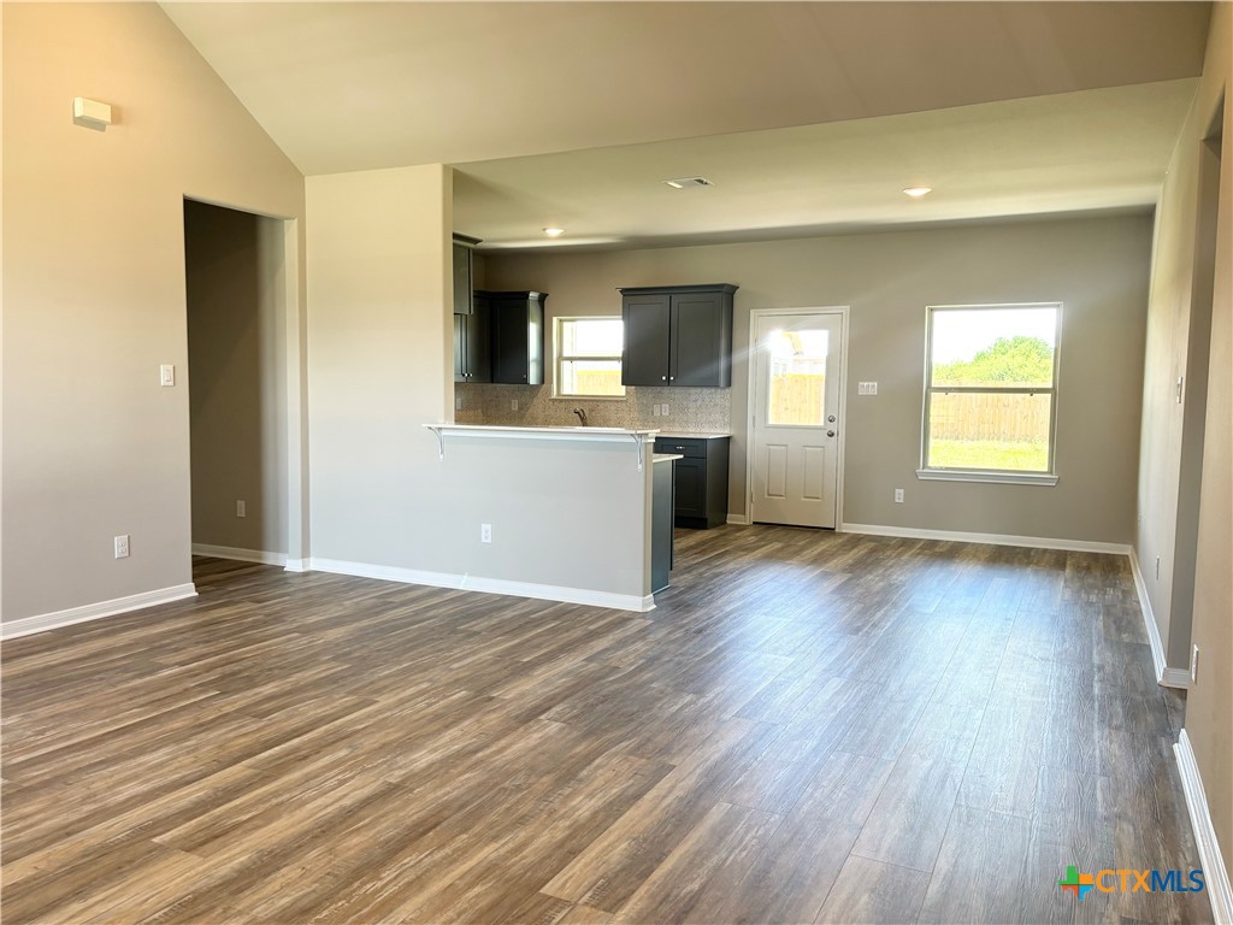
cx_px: 616
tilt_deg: -4.7
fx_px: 926
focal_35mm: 26
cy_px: 462
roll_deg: -1.0
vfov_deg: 53.1
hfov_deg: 67.3
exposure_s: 1/120
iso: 100
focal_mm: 5.96
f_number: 1.6
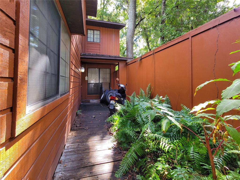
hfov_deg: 106.2
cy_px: 90
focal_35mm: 13
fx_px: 90
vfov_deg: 89.9
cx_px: 120
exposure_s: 1/60
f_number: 2.2
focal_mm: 2.2
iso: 64
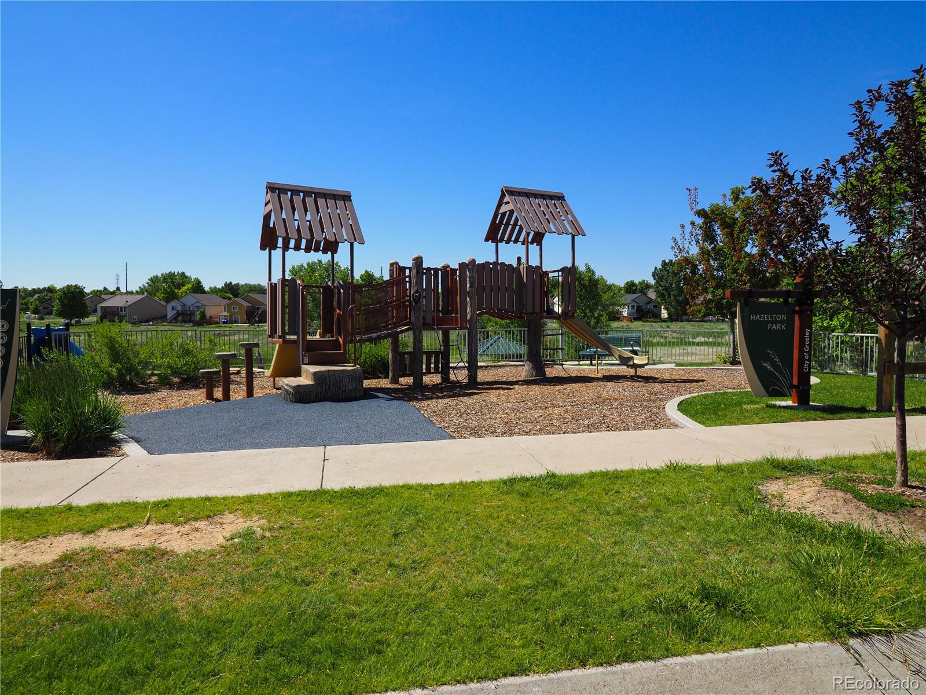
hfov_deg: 76.4
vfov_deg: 61.1
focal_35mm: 22
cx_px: 463
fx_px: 589
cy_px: 348
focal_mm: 11
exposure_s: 1/500
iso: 200
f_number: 8
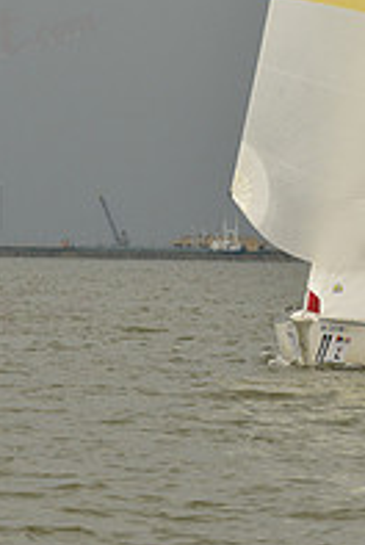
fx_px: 8911
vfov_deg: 3.5
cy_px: -119
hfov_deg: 2.3
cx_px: 239
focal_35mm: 588
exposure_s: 1/1000
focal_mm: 200
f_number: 9
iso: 400
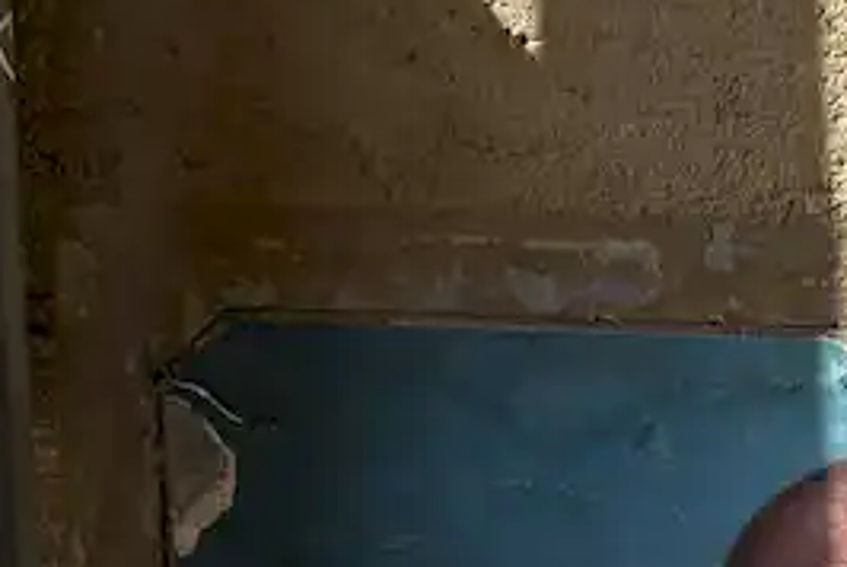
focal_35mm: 164
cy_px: 1239
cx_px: 1185
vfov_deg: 7.9
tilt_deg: -10.6
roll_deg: -1.4
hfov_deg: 12.1
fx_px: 3863
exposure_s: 1/2262
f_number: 1.78
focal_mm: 6.76
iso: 64
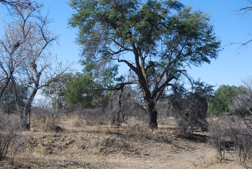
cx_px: 126
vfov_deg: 26.6
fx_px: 357
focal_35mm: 51
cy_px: 84
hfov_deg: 38.8
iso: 100
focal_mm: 34
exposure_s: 1/160
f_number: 7.1
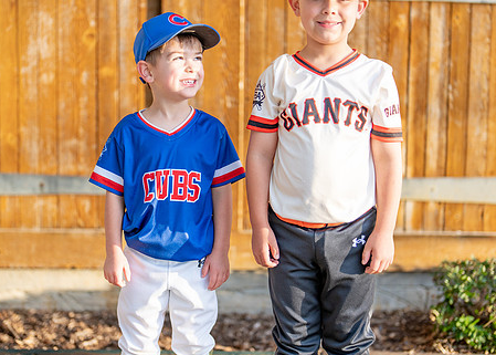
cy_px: 158
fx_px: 1071
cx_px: 234
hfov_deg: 26.1
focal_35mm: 76
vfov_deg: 18.8
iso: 100
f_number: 1.2
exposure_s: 1/1600
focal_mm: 50
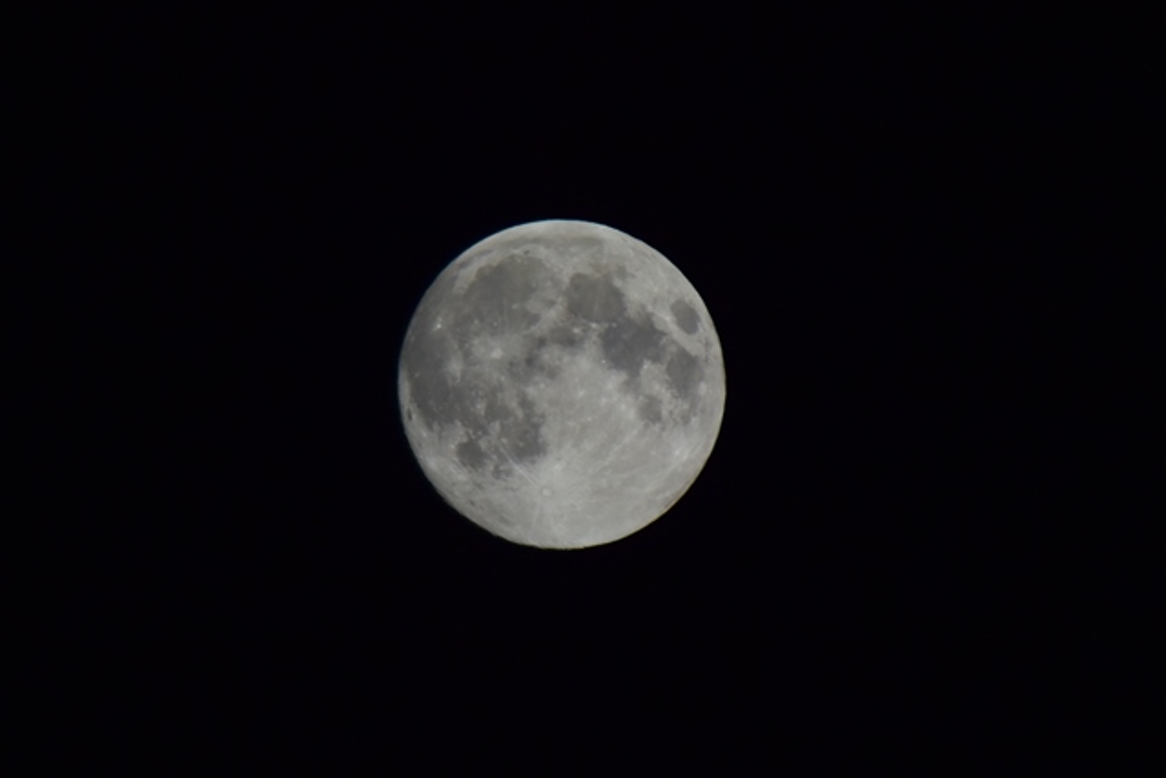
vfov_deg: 1.3
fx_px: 34986
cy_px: 389
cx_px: 583
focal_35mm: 1080
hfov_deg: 1.9
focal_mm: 400
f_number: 6.3
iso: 160
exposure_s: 1/640
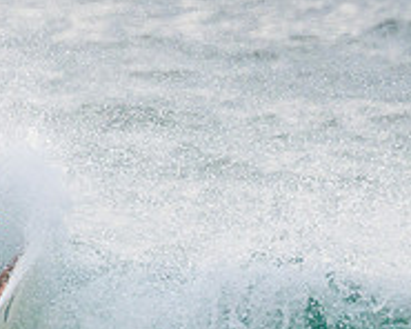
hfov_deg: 0.9
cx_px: -5
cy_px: 299
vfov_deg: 0.7
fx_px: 27624
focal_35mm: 2271
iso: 1400
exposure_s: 1/2000
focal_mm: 560
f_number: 11
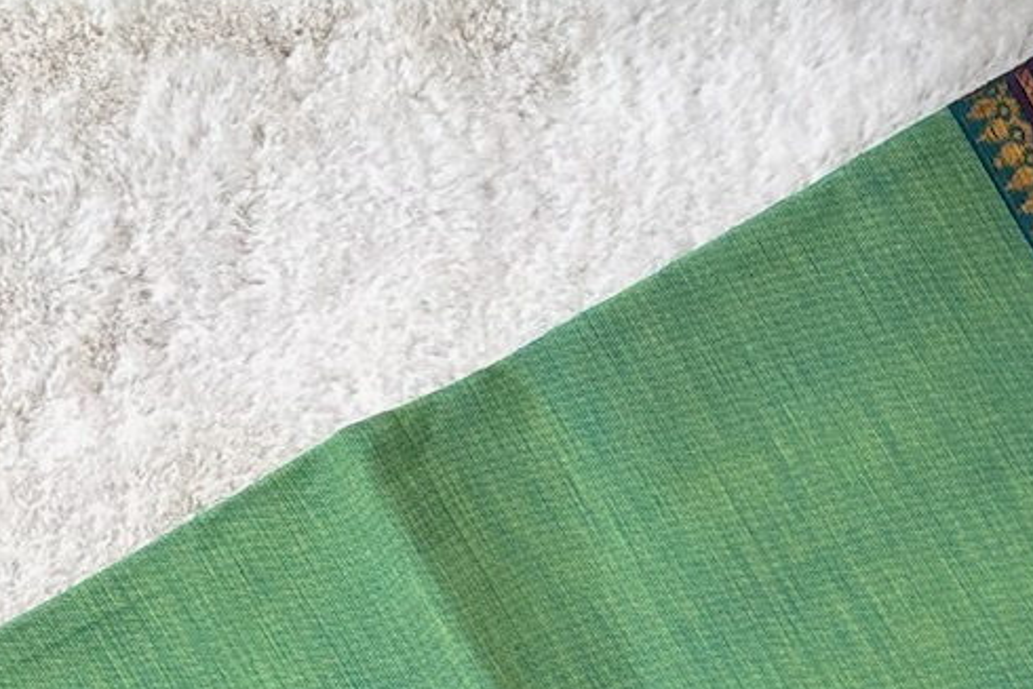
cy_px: 1405
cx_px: 1429
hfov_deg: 9.5
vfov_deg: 6.3
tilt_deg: -74.0
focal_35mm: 213
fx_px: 6113
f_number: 1.6
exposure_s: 1/118
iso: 32
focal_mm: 5.96
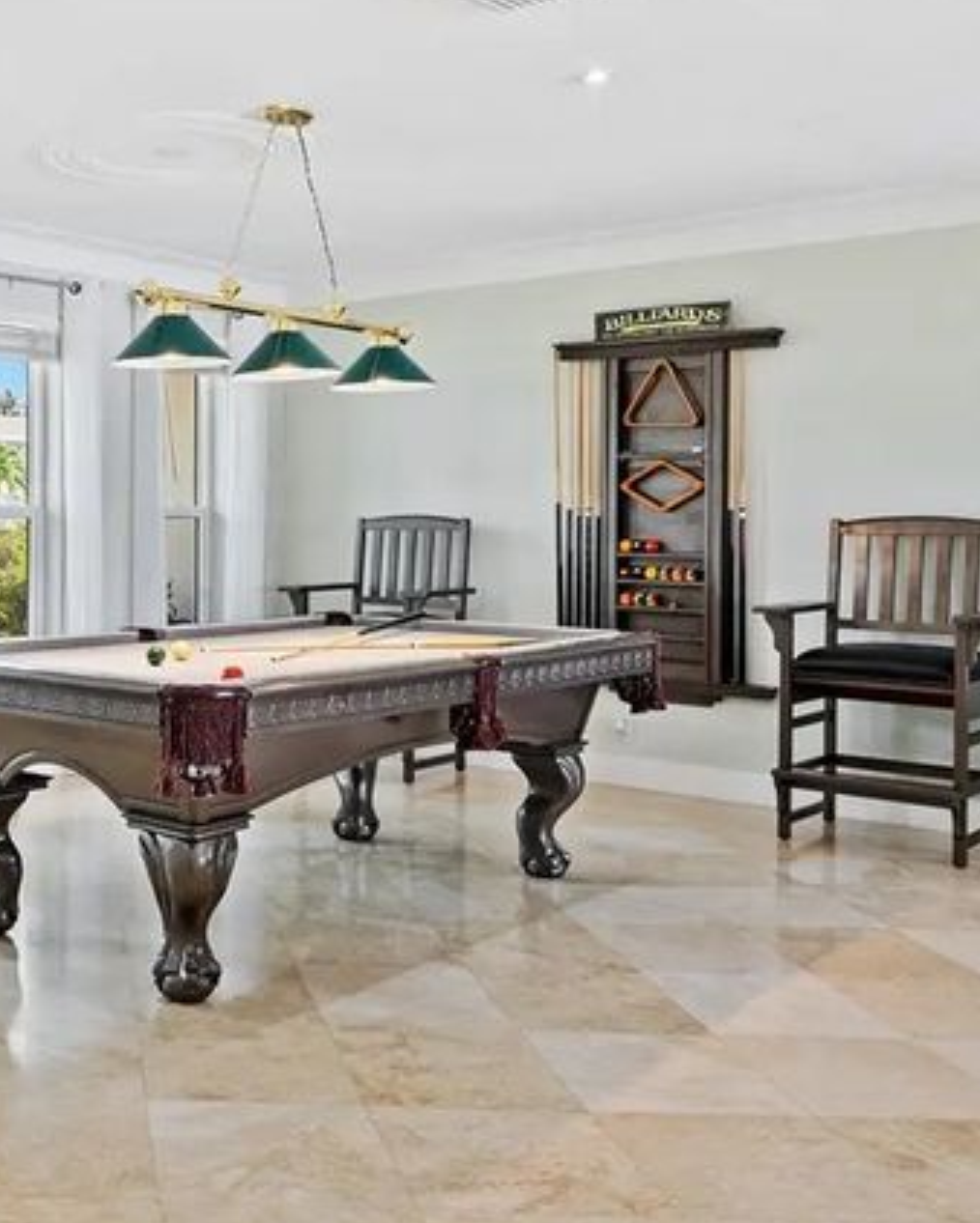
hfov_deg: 33.0
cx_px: -38
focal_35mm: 41
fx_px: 1485
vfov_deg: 44.6
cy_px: 506
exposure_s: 1/20
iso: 500
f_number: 8
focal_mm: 18
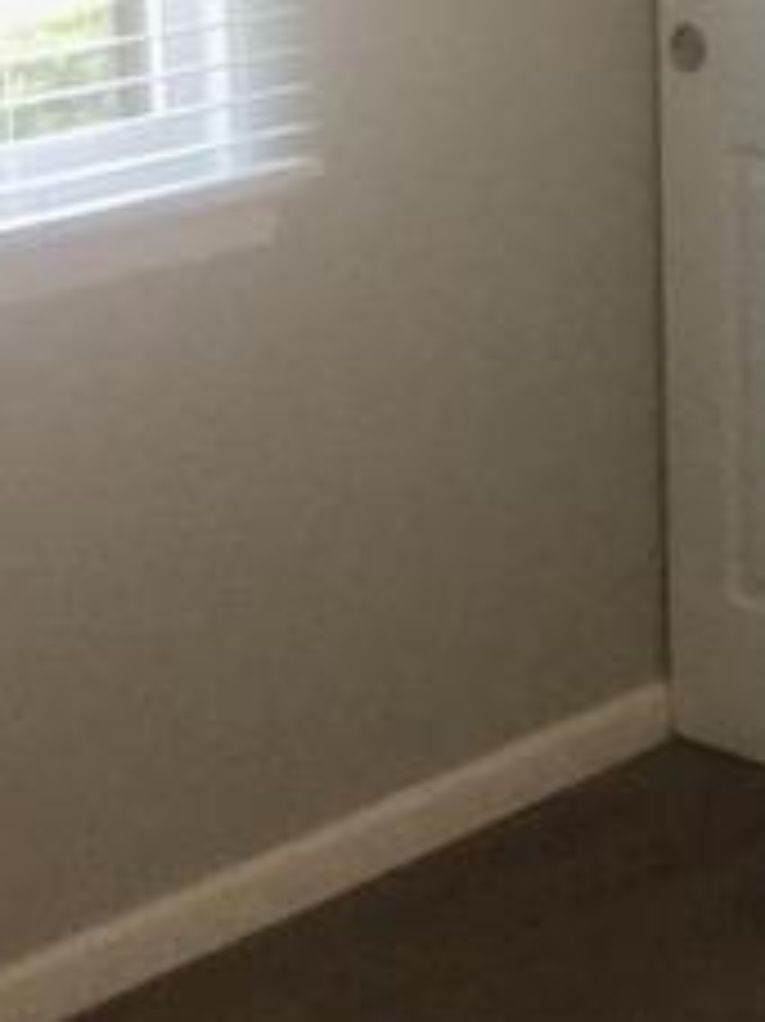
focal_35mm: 98
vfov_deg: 19.8
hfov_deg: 14.8
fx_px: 2890
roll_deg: -0.3
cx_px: 756
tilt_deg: -14.4
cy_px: 216
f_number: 2.2
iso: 50
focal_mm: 4.15
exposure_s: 1/30
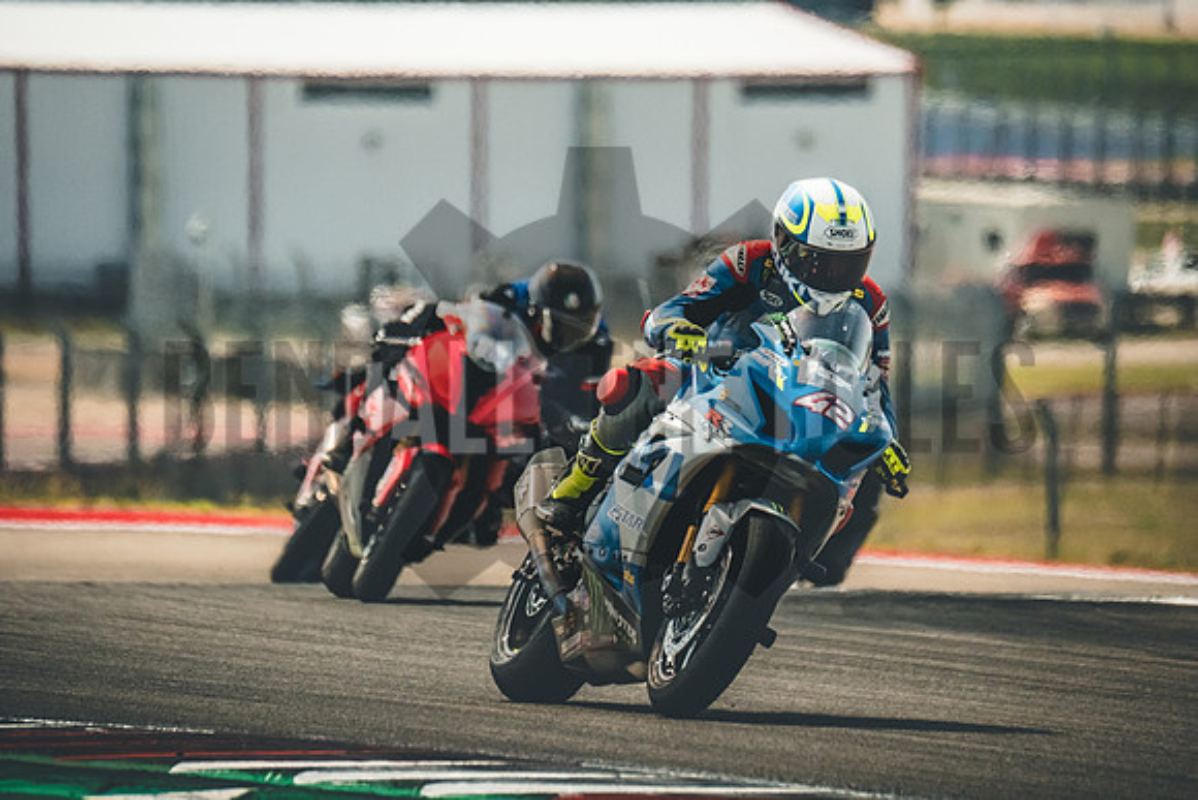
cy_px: 400
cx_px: 599
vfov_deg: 2.3
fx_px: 19970
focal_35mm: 600
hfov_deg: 3.4
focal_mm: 400
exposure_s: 1/2500
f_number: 5.6
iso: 2000
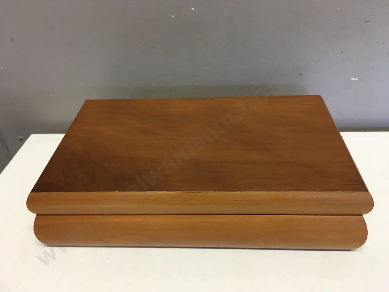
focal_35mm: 29
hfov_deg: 61.7
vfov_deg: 48.2
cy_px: 146
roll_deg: +2.8
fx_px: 326
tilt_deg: -34.7
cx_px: 194
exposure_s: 1/33
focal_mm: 4.15
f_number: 2.2
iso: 50
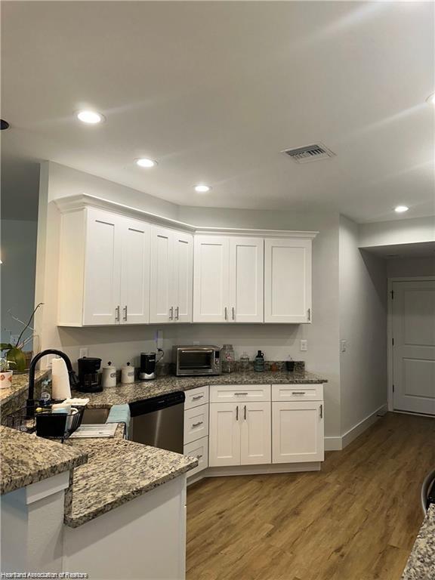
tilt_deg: +3.5
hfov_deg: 56.8
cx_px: 218
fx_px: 402
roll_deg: -1.3
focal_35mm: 24
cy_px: 290
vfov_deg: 71.6
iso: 50
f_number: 1.78
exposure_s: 1/121
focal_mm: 6.86
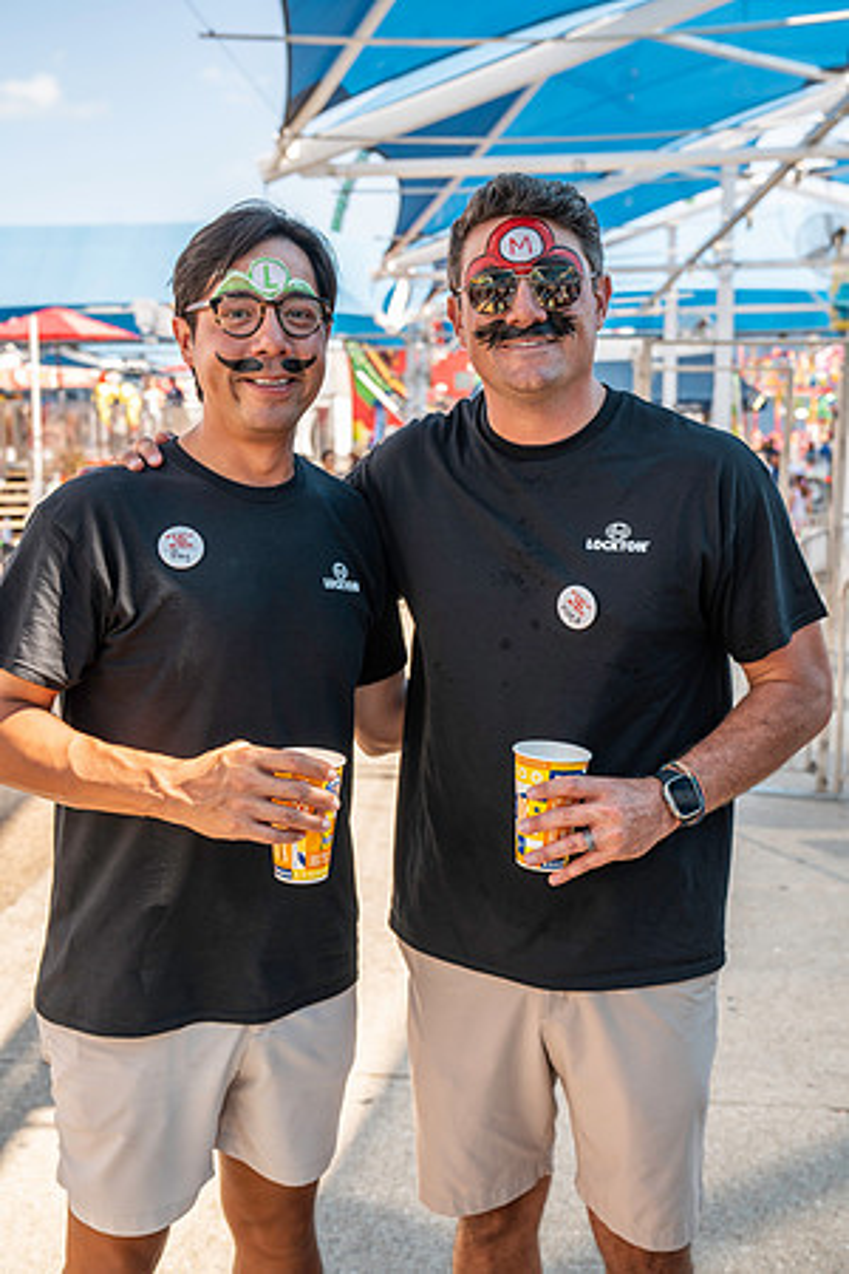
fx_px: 1450
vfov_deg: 47.4
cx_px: 424
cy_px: 637
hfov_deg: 32.6
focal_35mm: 41
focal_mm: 41
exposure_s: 1/200
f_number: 4.5
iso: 100
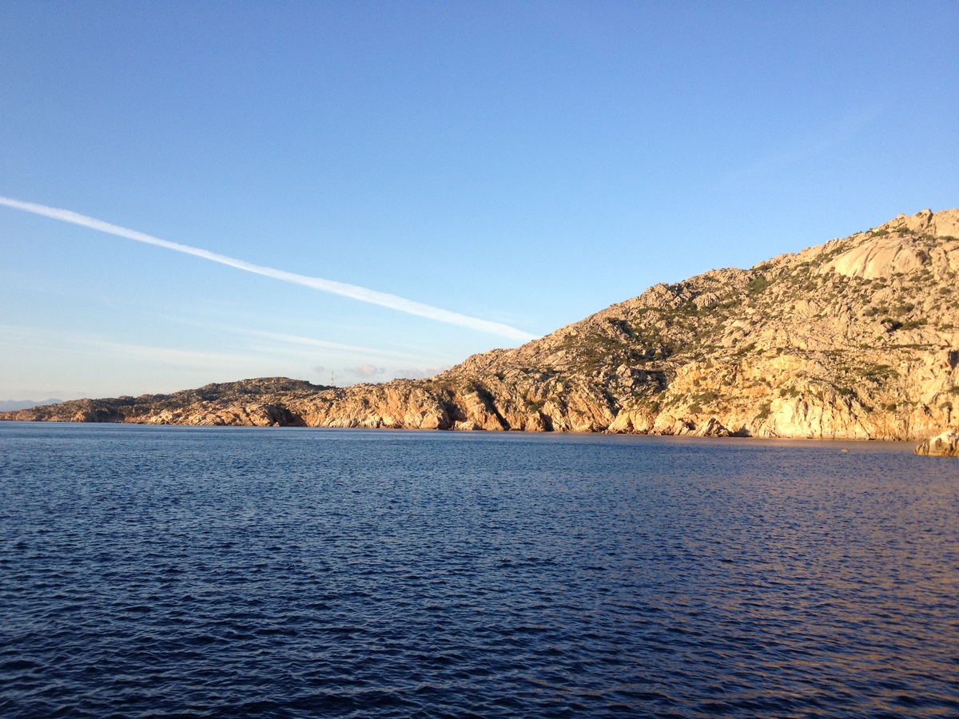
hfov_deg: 52.6
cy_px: 360
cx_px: 480
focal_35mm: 35
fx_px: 970
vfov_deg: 40.7
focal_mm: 4.28
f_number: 2.4
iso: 64
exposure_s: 1/717
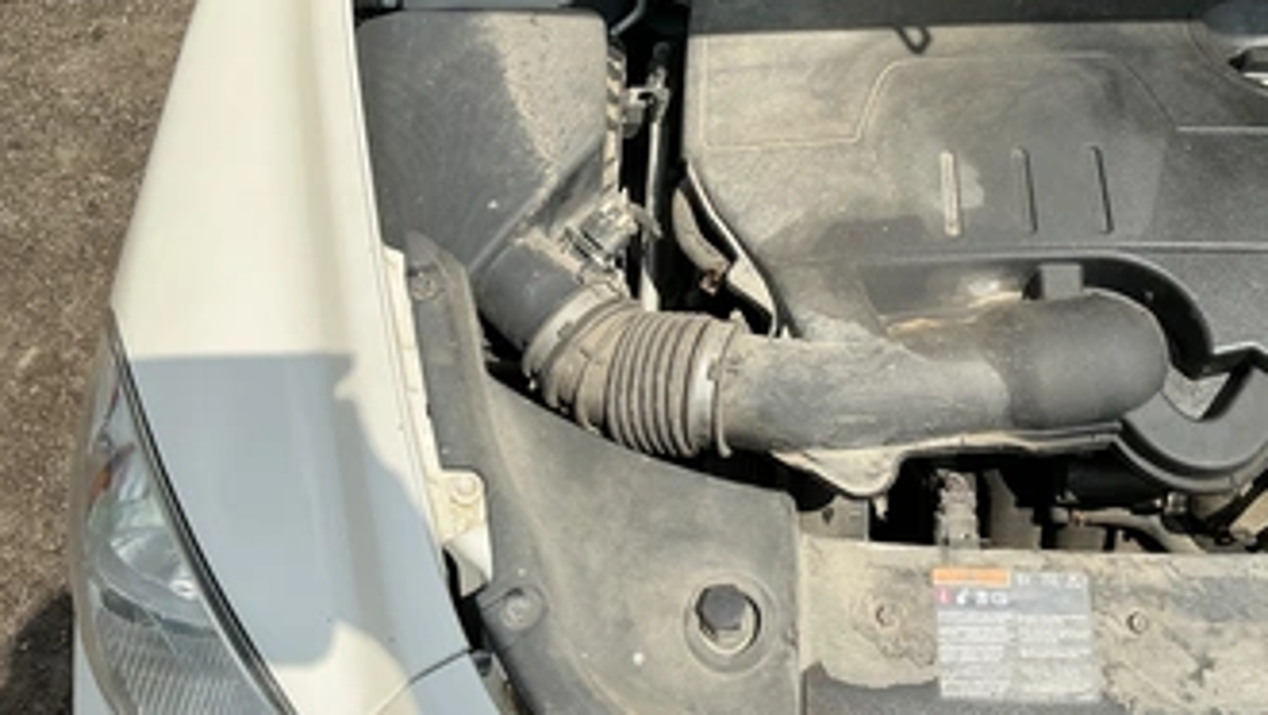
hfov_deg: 53.8
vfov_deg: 31.2
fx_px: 1245
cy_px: 142
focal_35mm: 37
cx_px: 715
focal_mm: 3
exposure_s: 1/1675
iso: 25
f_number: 1.8
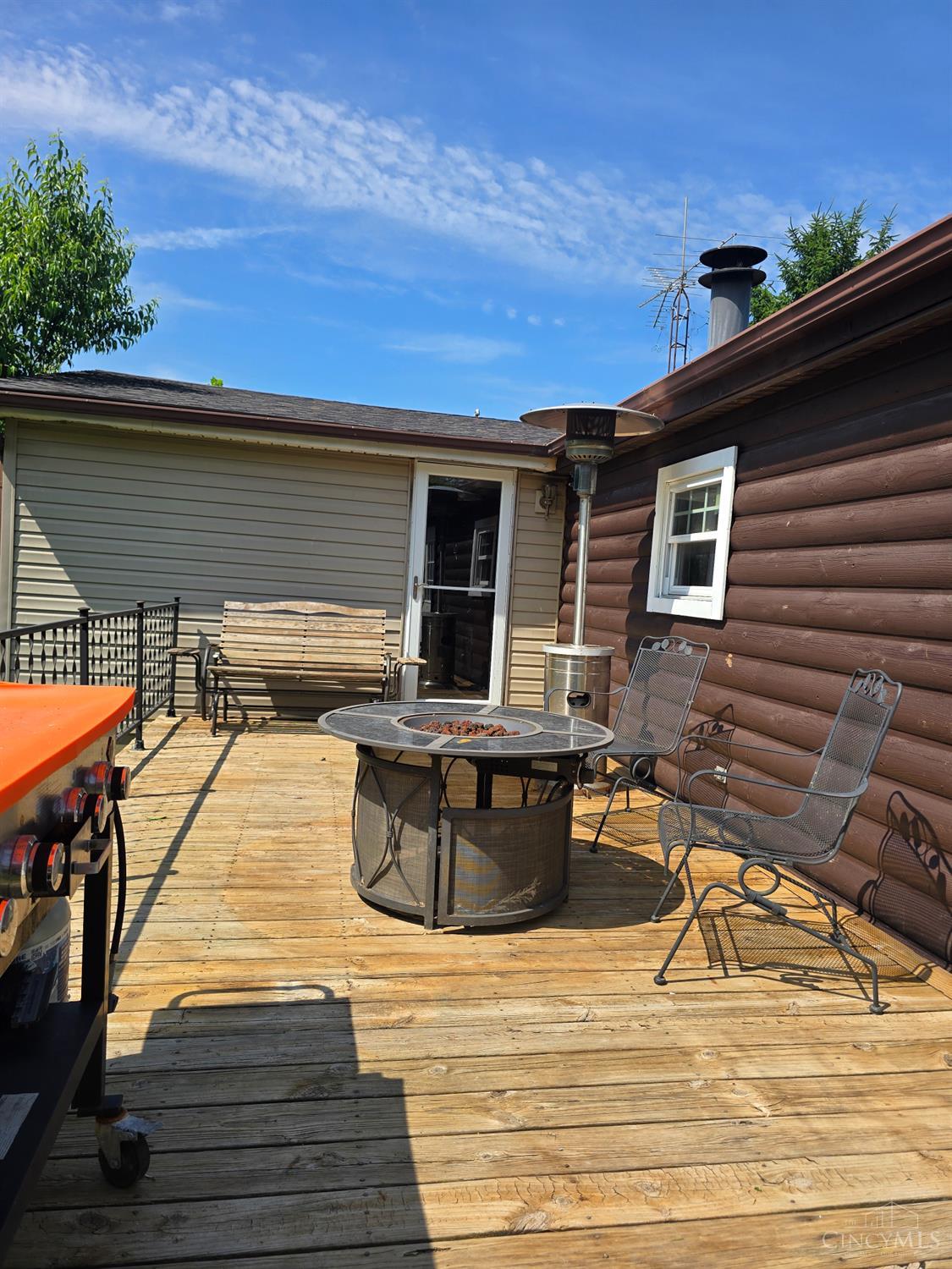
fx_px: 843
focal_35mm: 23
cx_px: 476
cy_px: 634
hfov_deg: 58.9
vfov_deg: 73.9
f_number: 1.7
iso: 12
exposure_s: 1/681
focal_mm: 6.3
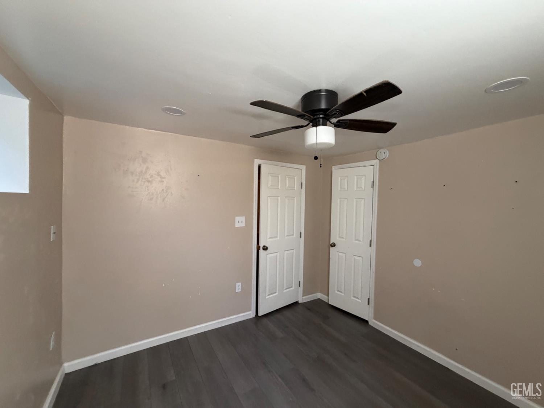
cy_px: 204
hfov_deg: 102.1
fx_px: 220
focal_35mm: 14
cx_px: 272
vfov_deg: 85.7
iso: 320
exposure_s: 1/112
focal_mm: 2.22
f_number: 2.2
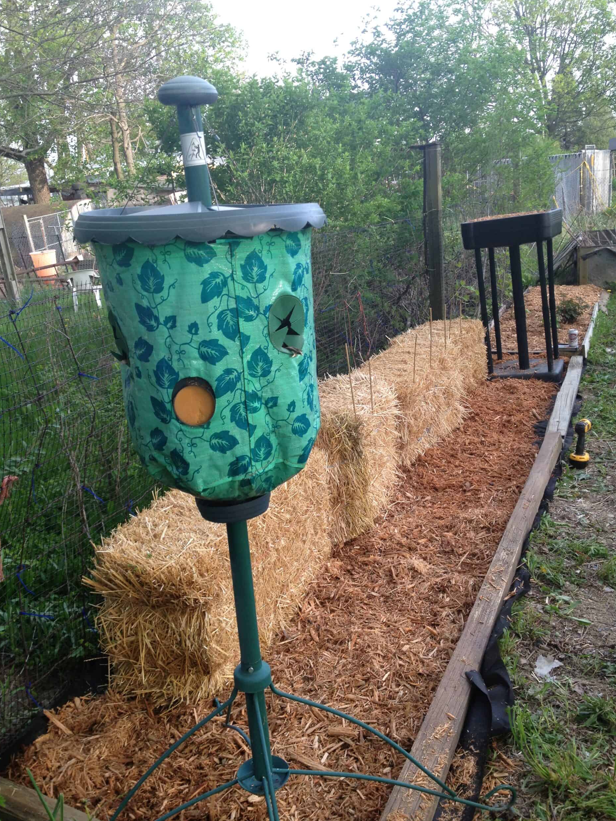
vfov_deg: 51.4
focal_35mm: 36
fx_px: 854
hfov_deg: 39.7
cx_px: 307
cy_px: 406
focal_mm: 4.28
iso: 50
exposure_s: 1/120
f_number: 2.4
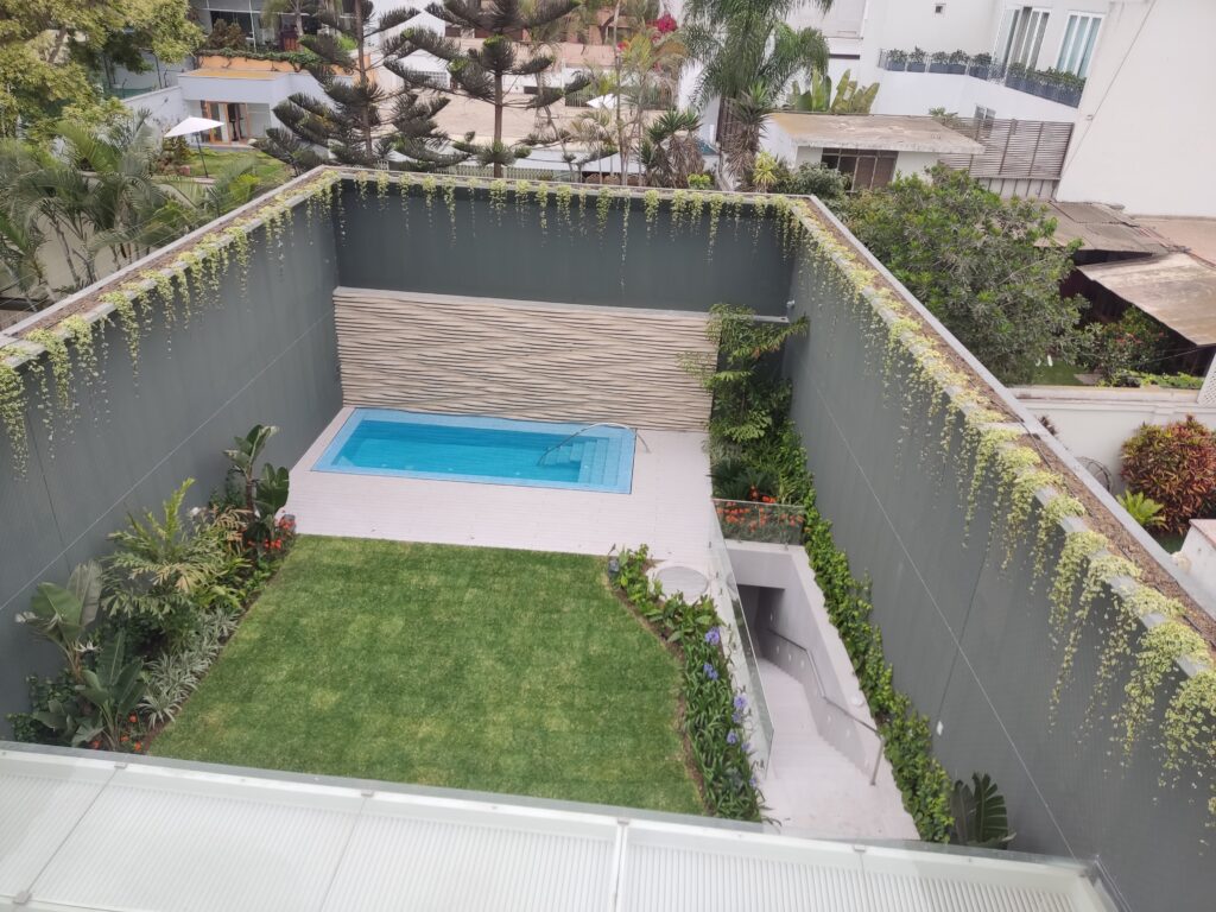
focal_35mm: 25
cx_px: 608
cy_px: 456
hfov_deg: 69.4
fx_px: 878
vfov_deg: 54.9
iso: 50
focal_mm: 4.71
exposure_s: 1/767
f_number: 1.79
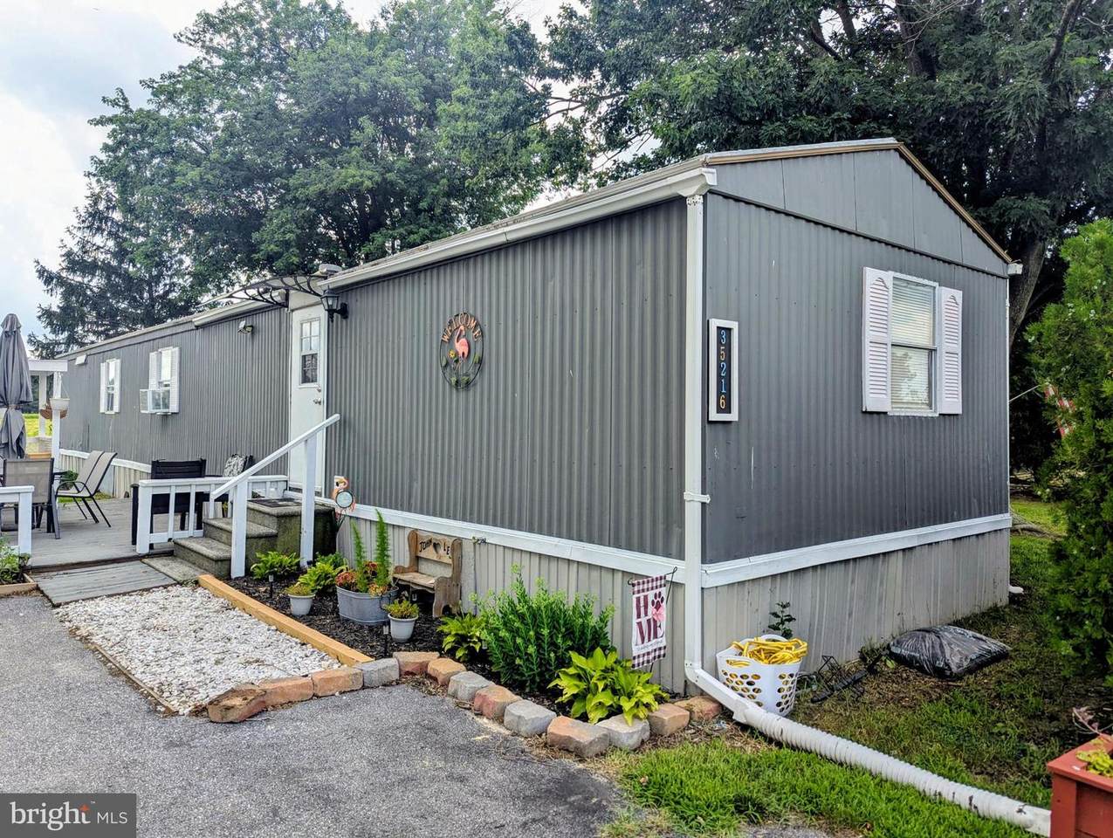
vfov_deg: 56.9
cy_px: 419
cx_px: 556
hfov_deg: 71.5
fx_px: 773
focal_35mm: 24
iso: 33
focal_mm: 6.81
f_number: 1.85
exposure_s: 1/920
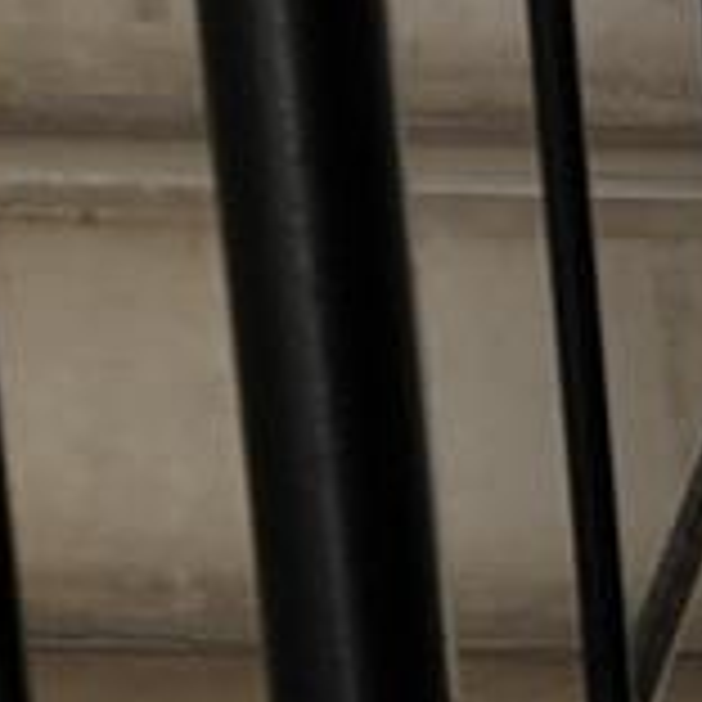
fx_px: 3465
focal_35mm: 151
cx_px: 1971
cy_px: 670
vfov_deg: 11.5
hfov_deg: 9.5
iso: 40
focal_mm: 5.4
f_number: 1.8
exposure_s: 1/509
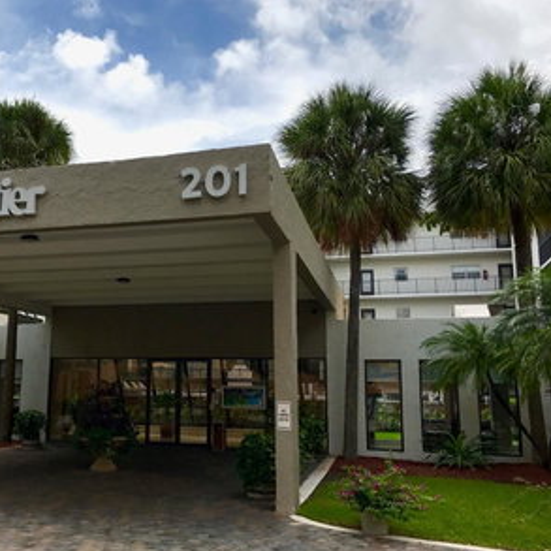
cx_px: 174
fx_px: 648
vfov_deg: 46.0
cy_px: 284
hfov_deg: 45.2
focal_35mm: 36
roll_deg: -1.7
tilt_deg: +10.1
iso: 20
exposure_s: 1/2227
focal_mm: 3.99
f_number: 1.8
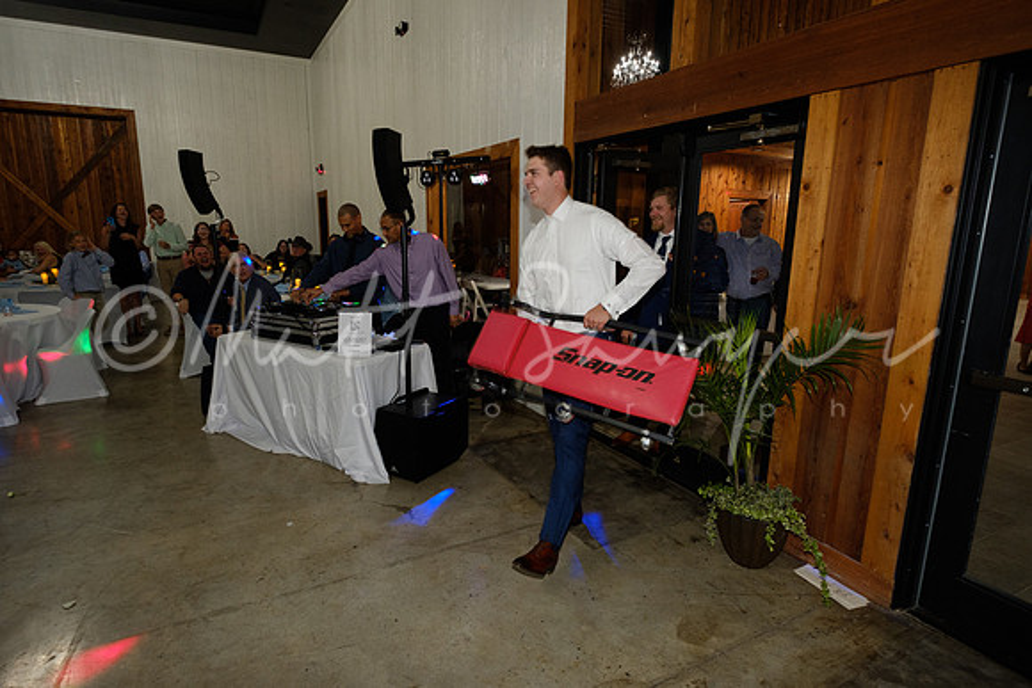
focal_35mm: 19
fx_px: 545
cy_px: 344
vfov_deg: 64.6
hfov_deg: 86.9
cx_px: 516
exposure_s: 1/40
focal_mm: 12.6
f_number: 4
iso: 1600
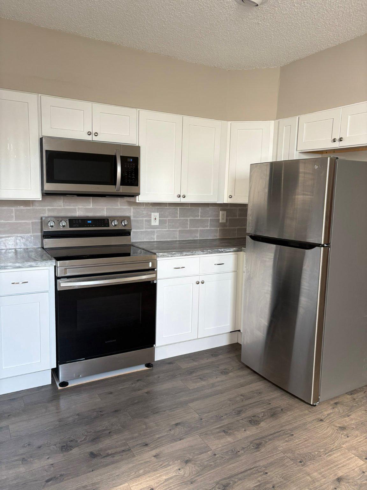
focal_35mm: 26
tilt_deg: -7.1
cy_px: 245
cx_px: 184
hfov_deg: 53.1
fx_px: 368
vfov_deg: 67.3
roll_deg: -2.1
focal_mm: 5.96
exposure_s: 1/103
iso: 125
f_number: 1.6
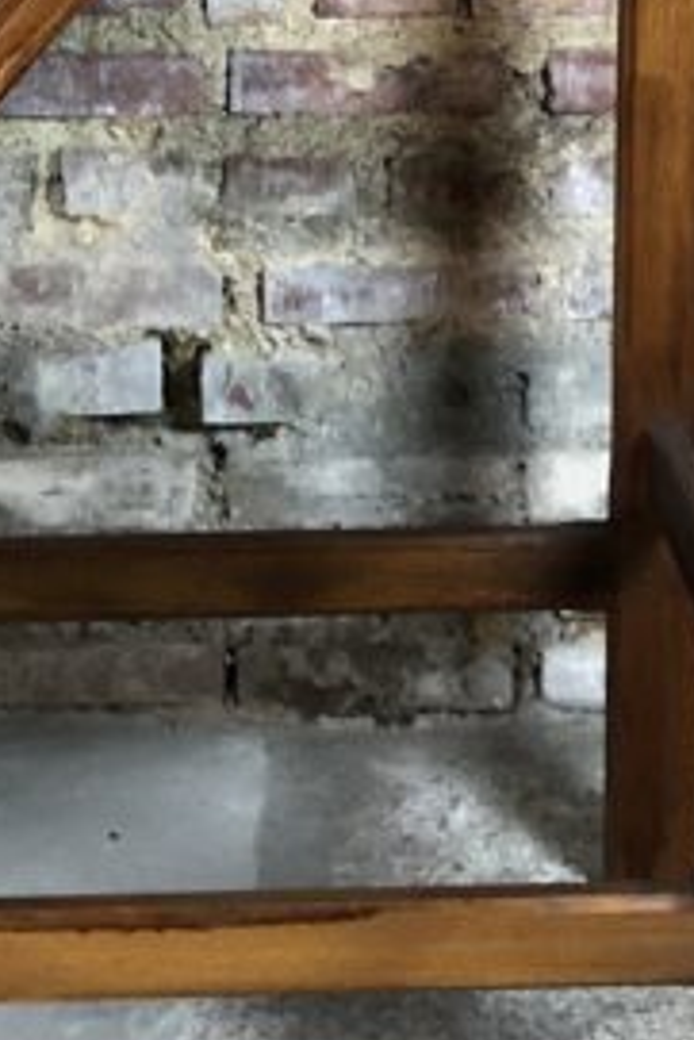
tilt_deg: -10.1
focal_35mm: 110
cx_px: 161
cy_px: -361
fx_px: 3177
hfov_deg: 12.4
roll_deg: -0.4
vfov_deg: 17.3
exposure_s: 1/17
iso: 64
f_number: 1.8
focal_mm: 4
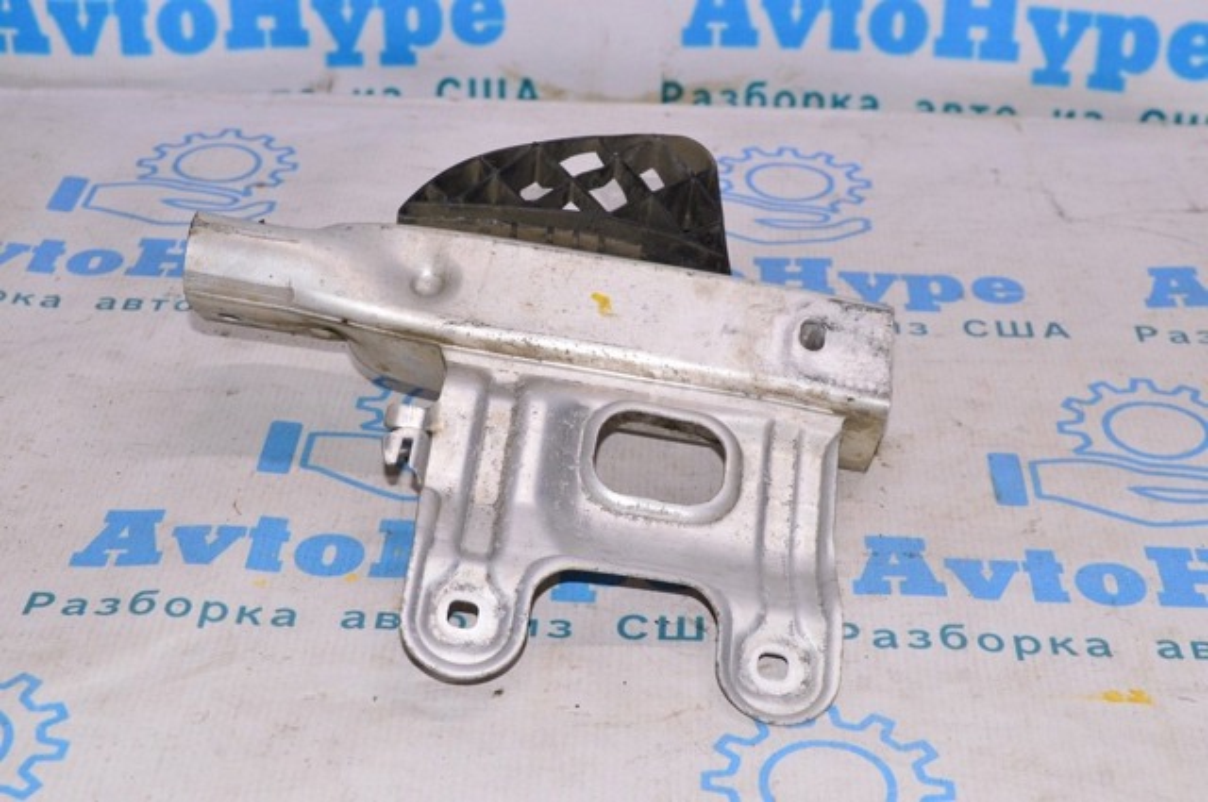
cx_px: 604
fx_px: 2111
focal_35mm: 63
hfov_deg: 31.9
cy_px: 401
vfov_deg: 21.5
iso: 1600
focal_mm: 42
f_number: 8
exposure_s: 1/200
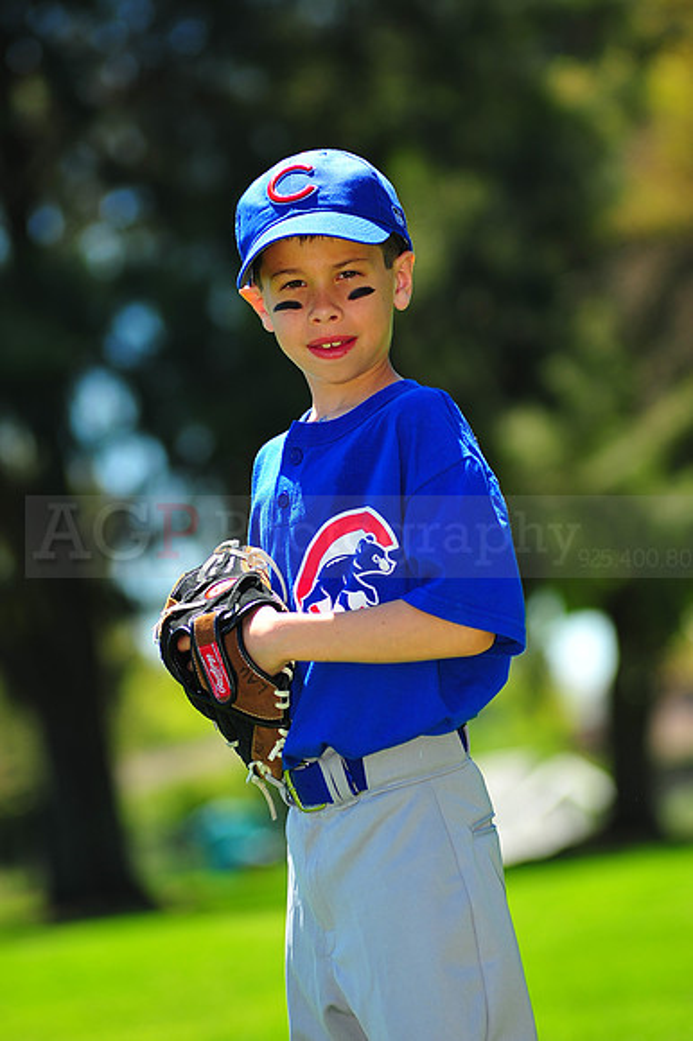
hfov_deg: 7.6
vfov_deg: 11.4
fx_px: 5203
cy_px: 520
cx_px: 346
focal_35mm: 180
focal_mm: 180
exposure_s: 1/640
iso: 200
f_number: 5
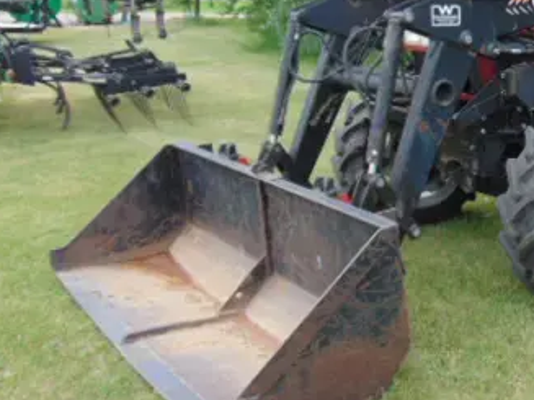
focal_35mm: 49
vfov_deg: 29.4
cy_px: 126
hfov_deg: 35.8
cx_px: 513
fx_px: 756
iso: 80
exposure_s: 1/320
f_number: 3
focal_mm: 4.5
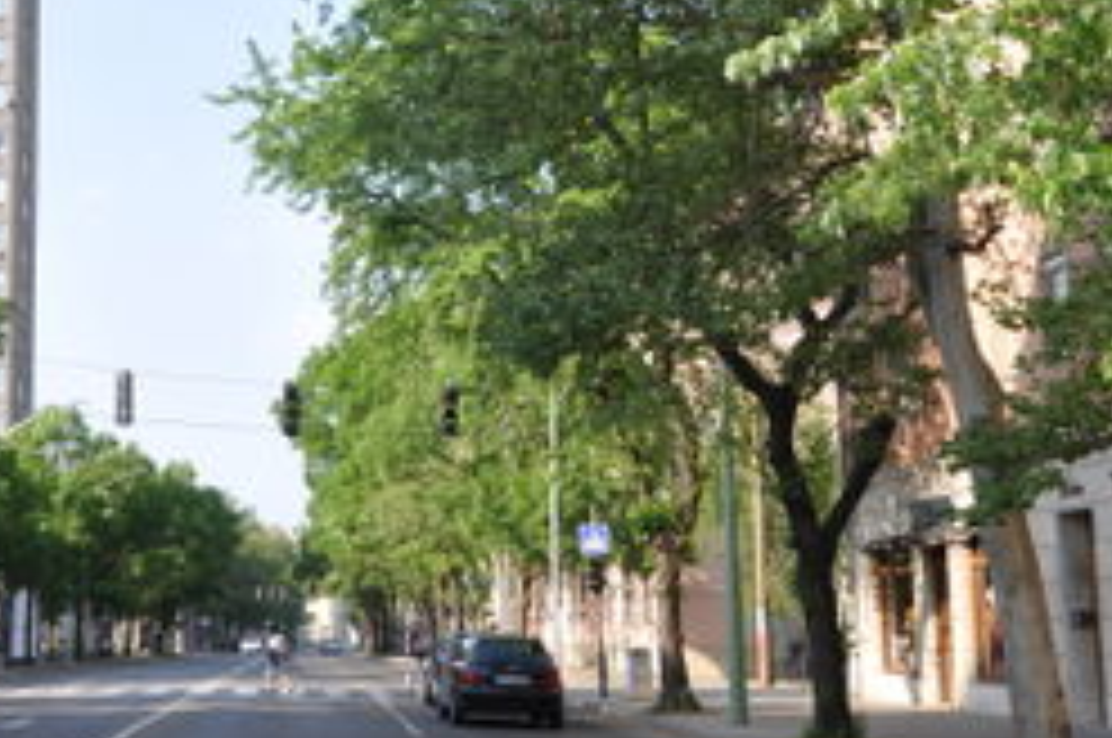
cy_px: 295
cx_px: 221
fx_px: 2159
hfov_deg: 28.3
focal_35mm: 70
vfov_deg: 19.4
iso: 200
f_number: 8
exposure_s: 1/250
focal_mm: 24
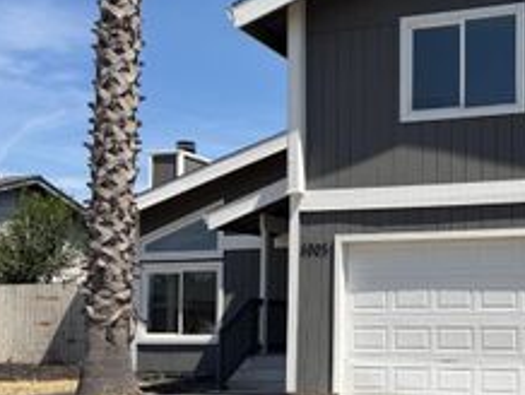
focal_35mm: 55
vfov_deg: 26.4
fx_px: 835
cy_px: 271
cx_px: 436
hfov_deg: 33.7
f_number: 1.78
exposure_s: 1/5319
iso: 80
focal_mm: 6.76
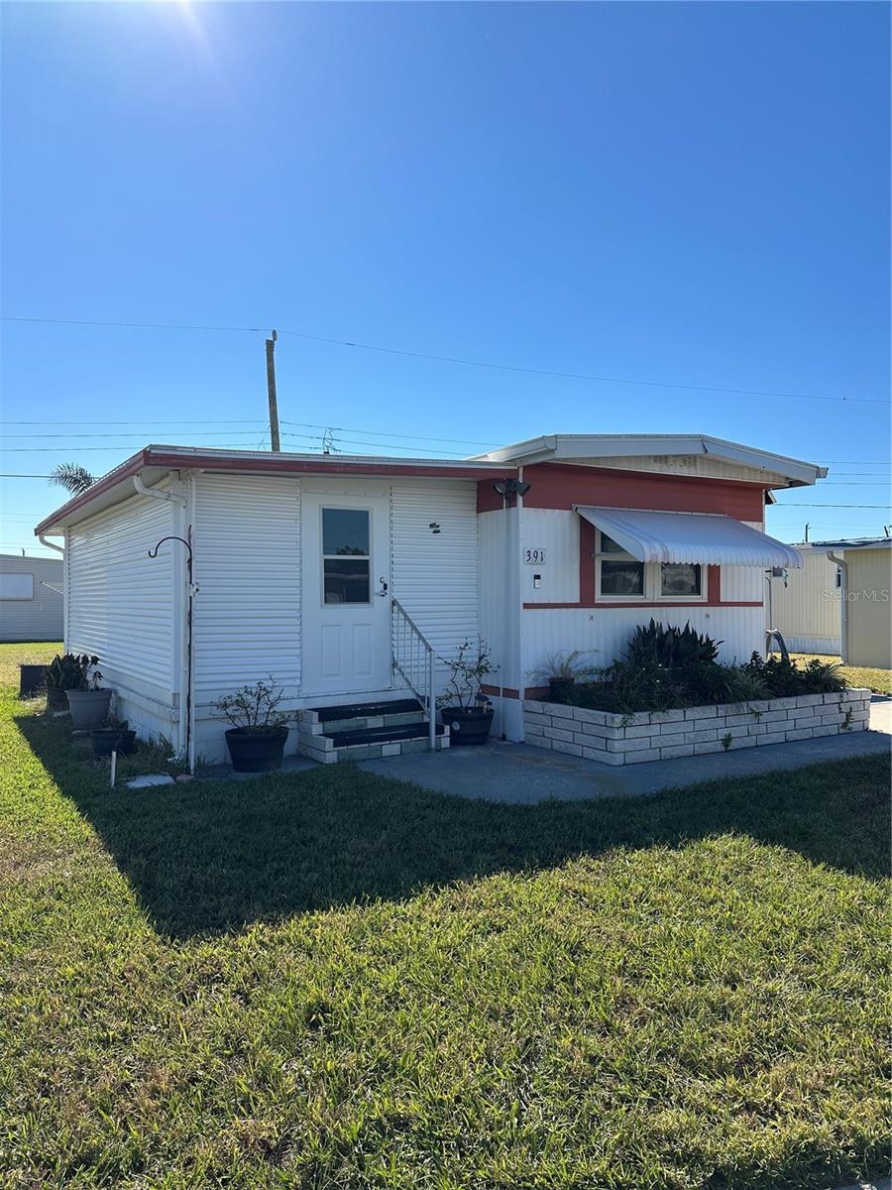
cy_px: 595
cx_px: 446
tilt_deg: +2.2
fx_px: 825
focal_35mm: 24
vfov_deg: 71.6
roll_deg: -0.6
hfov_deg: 56.8
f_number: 1.78
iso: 80
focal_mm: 6.86
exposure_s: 1/5848
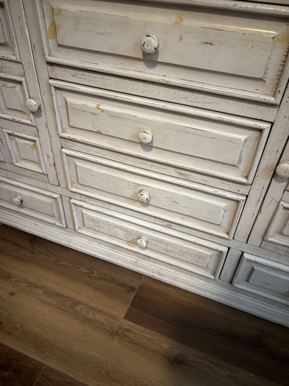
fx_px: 289
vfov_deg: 67.3
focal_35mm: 26
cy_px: 193
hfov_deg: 53.1
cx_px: 144
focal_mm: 5.96
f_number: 1.6
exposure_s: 1/60
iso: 200
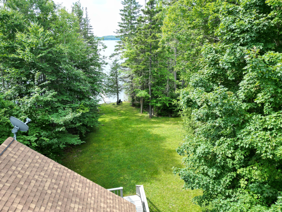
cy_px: 106
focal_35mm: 24
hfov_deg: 71.6
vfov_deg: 56.8
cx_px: 141
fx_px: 196
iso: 110
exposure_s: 1/640
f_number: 1.7
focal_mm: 6.72
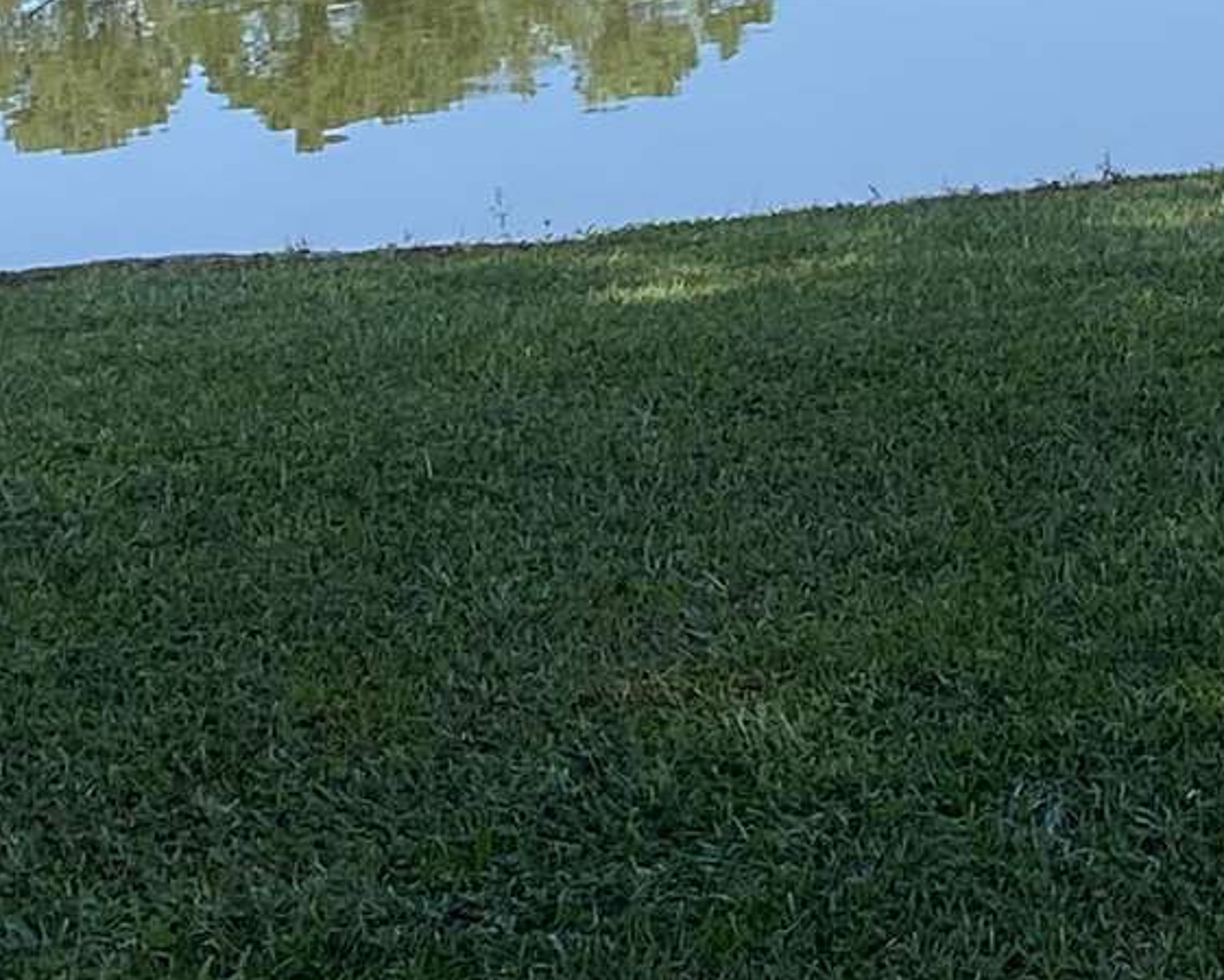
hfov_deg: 13.0
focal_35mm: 139
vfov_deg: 10.4
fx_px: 5036
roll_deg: -0.2
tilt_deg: +1.9
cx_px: 1916
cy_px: -884
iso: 32
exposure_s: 1/1779
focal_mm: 4.25
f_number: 1.8
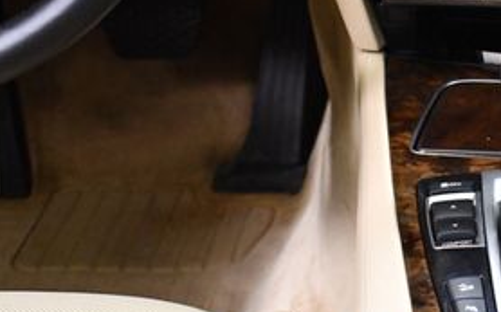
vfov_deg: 12.9
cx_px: 562
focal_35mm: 101
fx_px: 1377
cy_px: 115
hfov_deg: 19.7
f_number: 4.2
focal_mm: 29
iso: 4500
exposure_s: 1/60
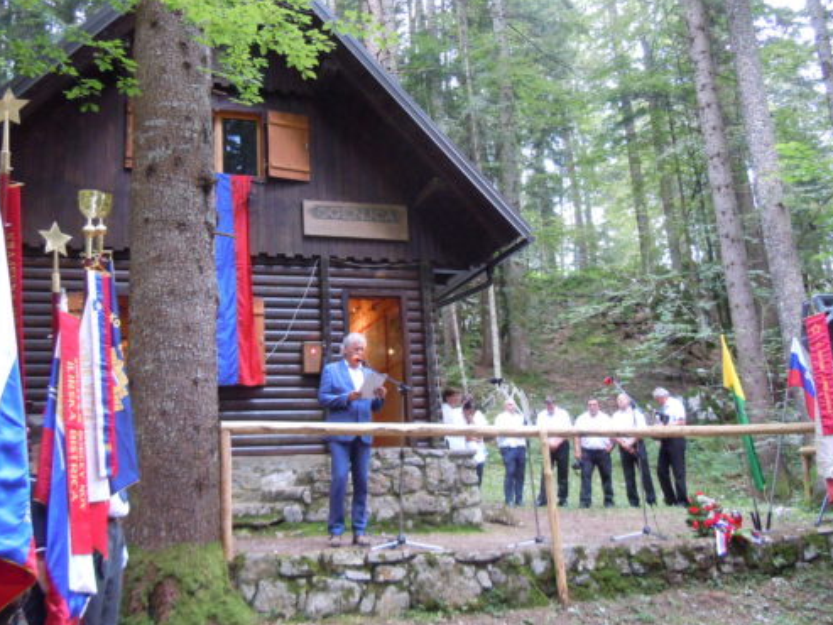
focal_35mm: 38
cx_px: 373
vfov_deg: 37.7
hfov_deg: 48.9
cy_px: 283
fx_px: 915
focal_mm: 5.4
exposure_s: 1/30
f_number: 3.5
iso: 400
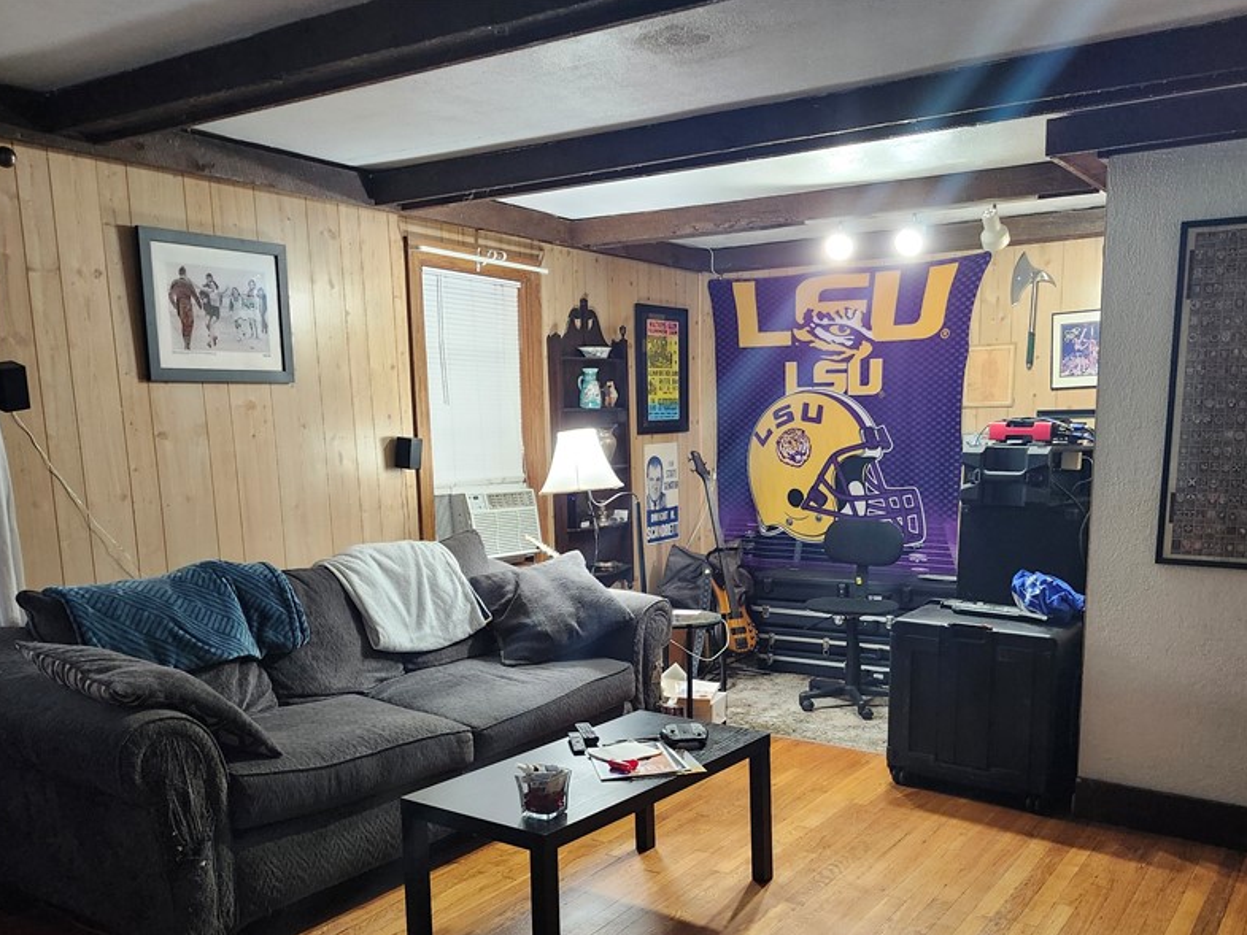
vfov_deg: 46.2
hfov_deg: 59.9
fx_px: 1081
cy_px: 605
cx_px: 643
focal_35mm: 30
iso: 1000
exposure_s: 1/120
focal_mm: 5.54
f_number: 1.8
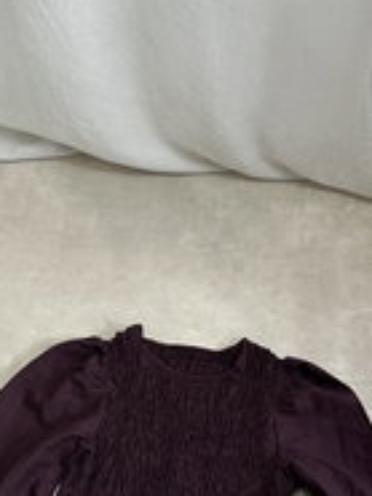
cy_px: 291
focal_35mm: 69
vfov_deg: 28.1
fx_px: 988
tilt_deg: -48.7
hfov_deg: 21.0
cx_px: 51
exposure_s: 1/100
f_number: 1.78
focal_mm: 6.86
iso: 125
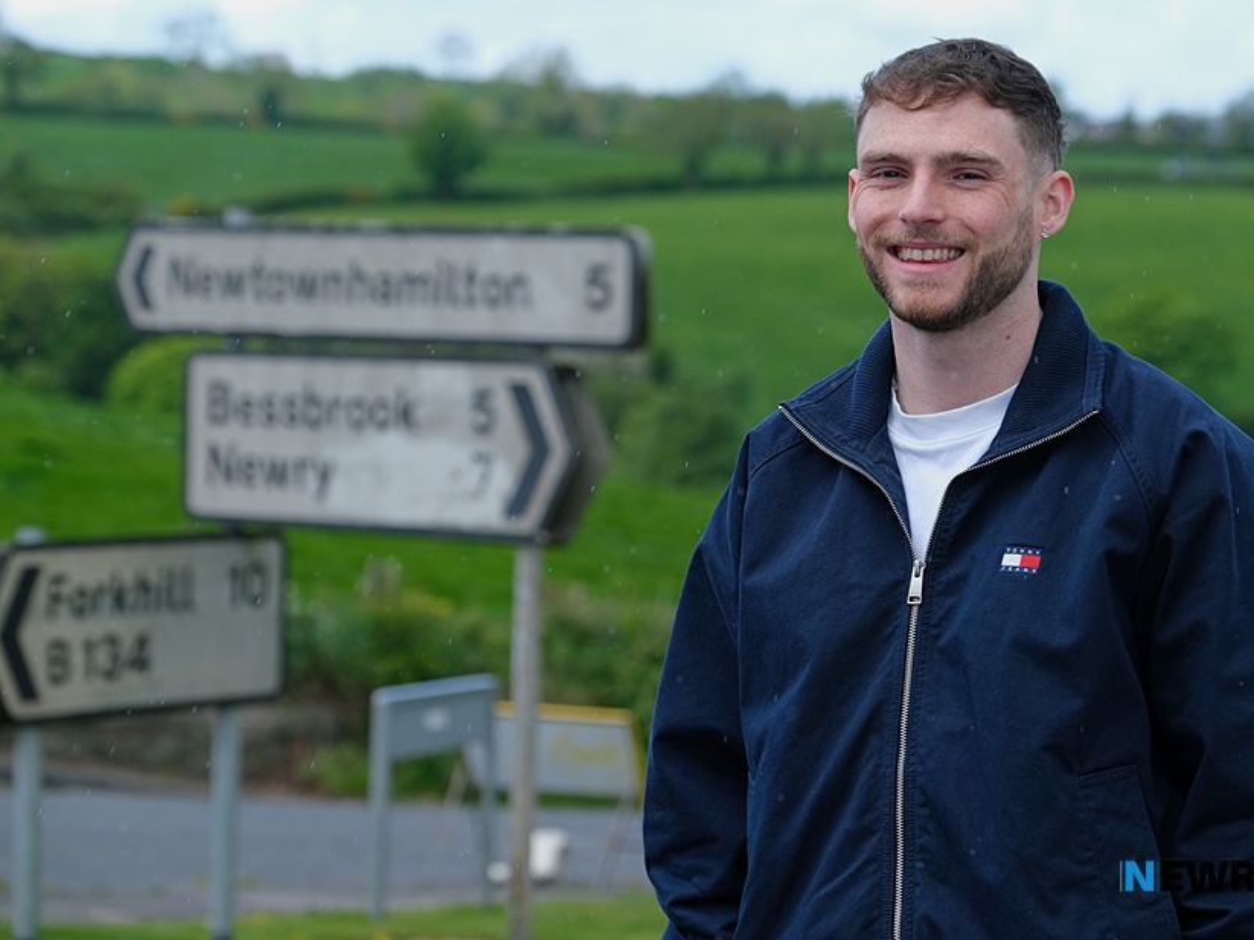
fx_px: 4564
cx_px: 680
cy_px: 469
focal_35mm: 126
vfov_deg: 11.8
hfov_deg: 15.6
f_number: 4
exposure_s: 1/950
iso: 400
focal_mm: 77.3
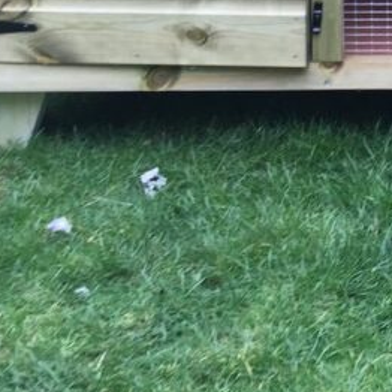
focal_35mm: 88
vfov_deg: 18.7
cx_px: 519
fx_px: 1127
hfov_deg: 18.3
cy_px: -79
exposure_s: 1/50
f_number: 2.2
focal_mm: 4.15
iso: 40
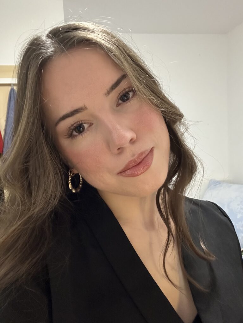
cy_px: 162
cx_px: 122
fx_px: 281
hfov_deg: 46.8
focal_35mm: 30
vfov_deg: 60.0
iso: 500
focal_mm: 2.69
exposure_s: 1/25
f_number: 1.9
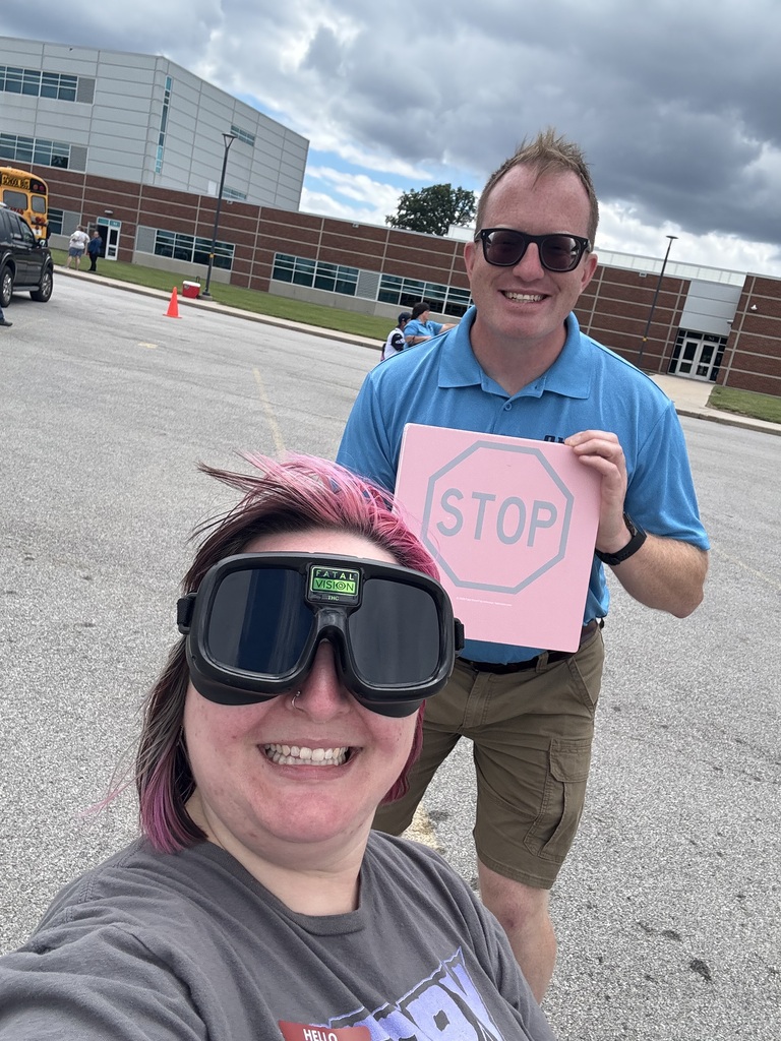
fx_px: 902
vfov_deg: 60.0
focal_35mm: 30
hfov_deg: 46.8
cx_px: 390
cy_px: 520
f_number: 1.9
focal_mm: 2.69
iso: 25
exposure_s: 1/614
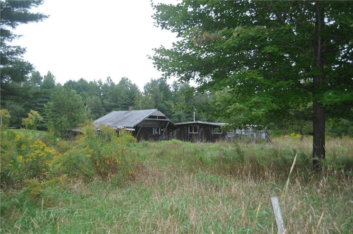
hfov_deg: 57.3
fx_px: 323
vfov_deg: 39.8
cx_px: 176
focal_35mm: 33
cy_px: 117
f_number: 4.5
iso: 200
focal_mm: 22
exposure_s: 1/200
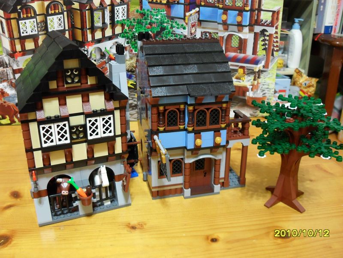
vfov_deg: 40.7
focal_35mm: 35
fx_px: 347
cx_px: 172
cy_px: 129
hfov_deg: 52.6
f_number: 2.8
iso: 200
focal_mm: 6.2
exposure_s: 1/6
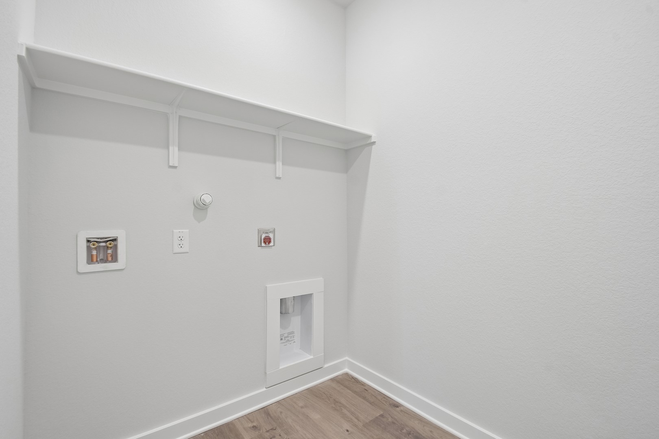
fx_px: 275
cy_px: 220
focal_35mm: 15
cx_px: 330
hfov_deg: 100.4
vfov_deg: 77.3
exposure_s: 1/8
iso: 400
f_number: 8
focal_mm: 10
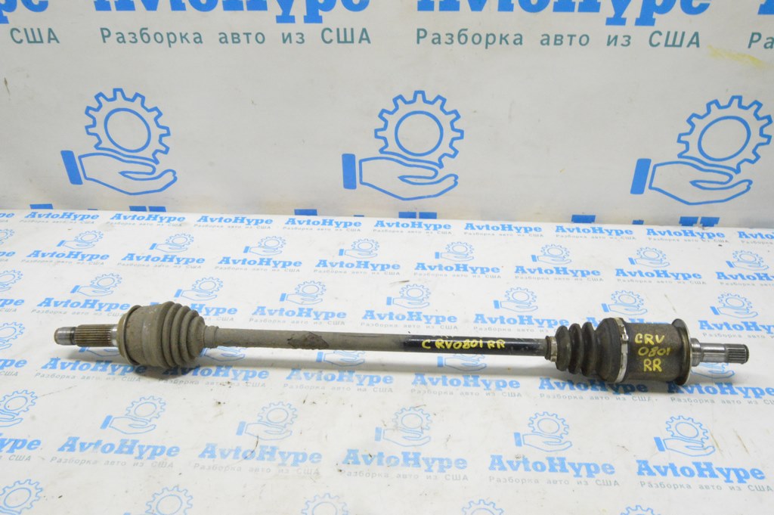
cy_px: 258
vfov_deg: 45.6
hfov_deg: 64.6
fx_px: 612
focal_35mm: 28
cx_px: 387
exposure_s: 1/15
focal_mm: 19
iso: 6400
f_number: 20
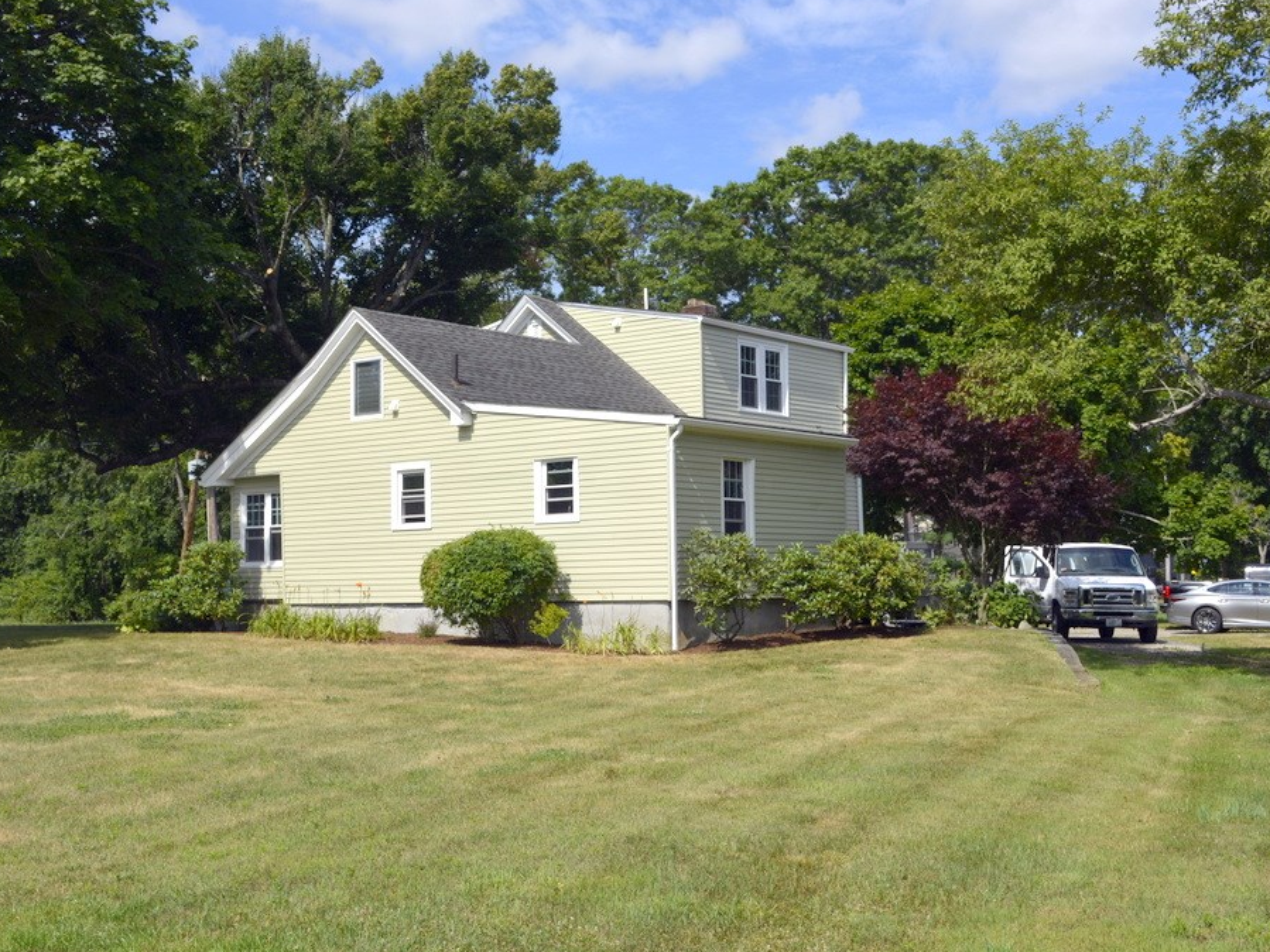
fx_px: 1687
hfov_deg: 41.2
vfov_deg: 31.5
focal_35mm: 46
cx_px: 605
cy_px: 475
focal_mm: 28
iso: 100
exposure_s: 1/250
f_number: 8
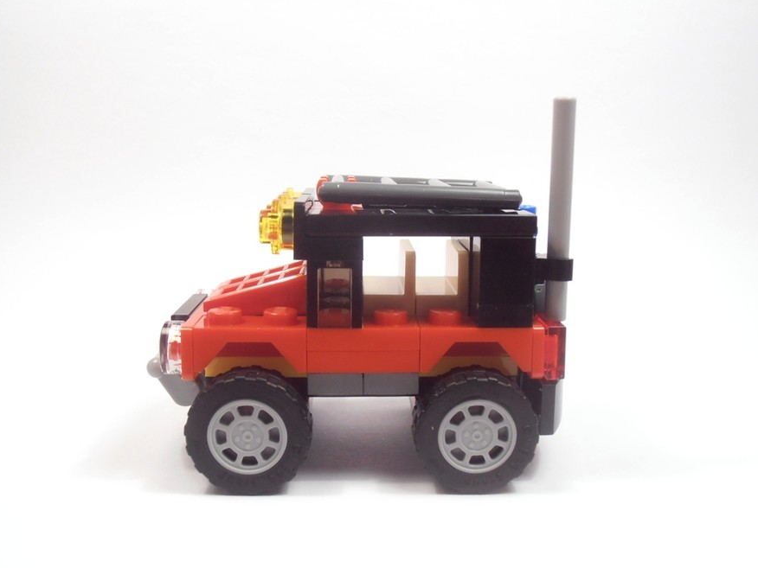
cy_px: 283
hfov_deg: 49.0
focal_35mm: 38
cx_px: 369
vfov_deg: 37.7
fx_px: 832
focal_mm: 6.61
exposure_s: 1/50
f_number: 3.9
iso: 80
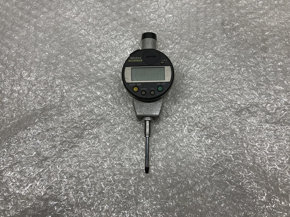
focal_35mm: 28
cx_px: 145
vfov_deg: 49.7
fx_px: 235
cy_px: 108
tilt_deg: -76.0
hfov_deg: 63.4
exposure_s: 1/165
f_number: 1.8
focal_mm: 3.99
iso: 20
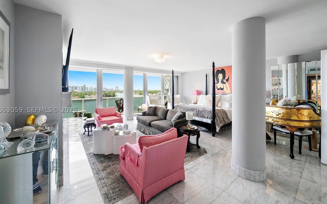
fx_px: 116
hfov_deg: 109.3
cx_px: 158
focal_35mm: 13
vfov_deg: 82.7
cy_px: 110
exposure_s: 1/100
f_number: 8
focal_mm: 12
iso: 200
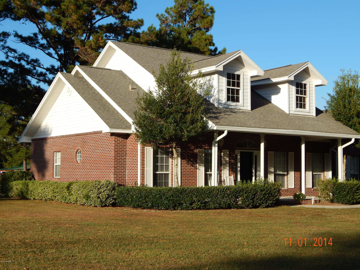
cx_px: 180
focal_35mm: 55
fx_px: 572
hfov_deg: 34.9
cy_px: 135
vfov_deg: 26.6
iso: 125
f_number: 3.8
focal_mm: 9.7
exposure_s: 1/1250
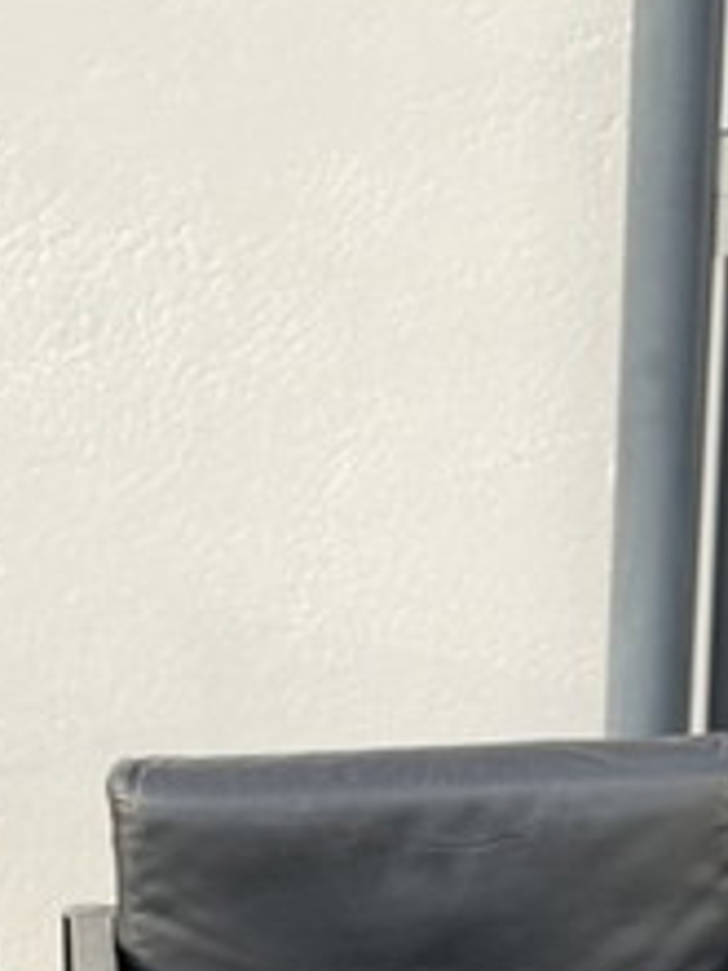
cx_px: 4
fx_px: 4178
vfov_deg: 12.6
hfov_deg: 9.9
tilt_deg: -24.2
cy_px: 1445
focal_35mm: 149
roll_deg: +1.8
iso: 64
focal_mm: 6.86
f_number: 1.78
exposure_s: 1/298
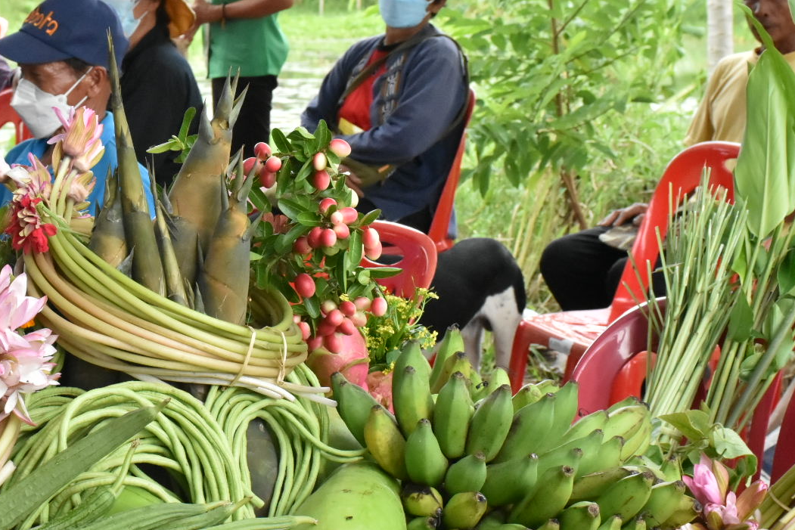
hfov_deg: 18.3
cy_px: 256
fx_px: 2451
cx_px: 214
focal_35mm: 111
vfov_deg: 12.3
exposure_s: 1/400
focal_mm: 48
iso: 3200
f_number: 10
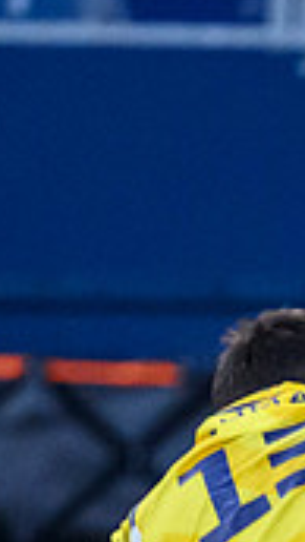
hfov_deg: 0.4
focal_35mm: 3216
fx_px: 46148
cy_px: 882
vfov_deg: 0.7
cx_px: 1078
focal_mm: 400
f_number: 2.8
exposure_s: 1/2500
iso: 5000
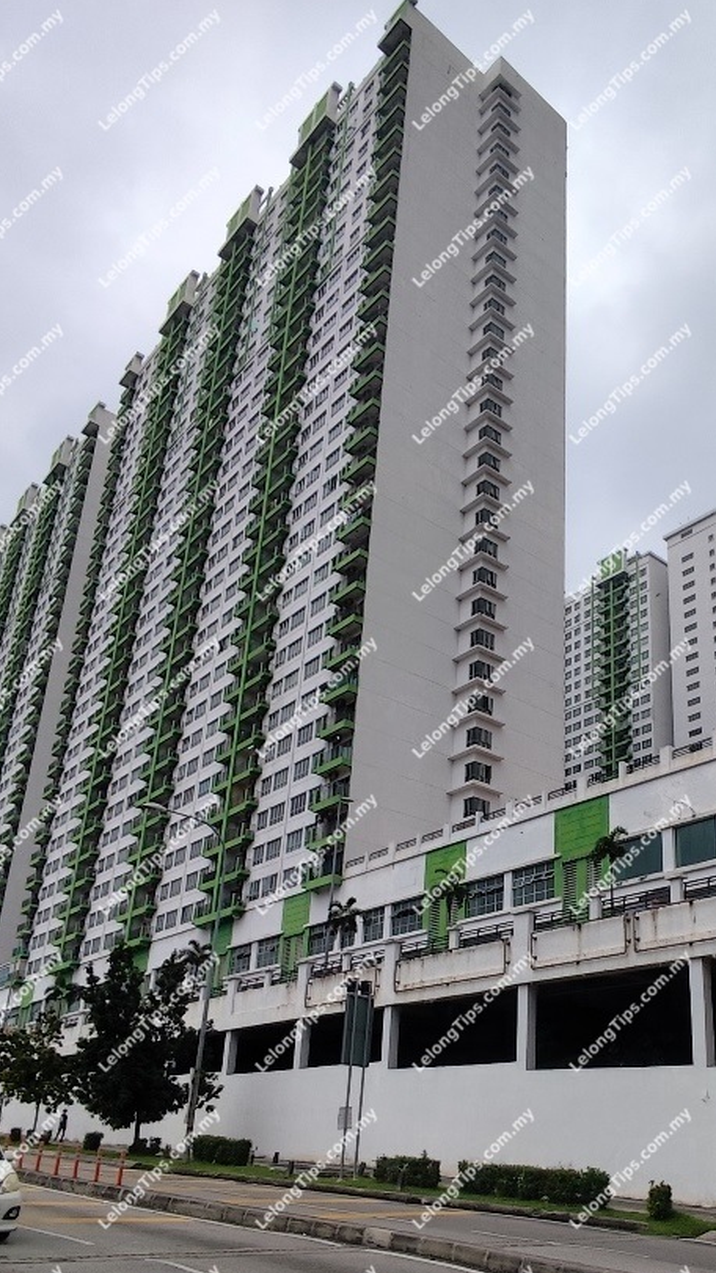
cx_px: 486
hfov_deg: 46.8
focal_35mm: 24
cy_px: 648
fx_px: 810
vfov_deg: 76.3
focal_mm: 1.65
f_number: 2.2
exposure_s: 1/339
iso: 50
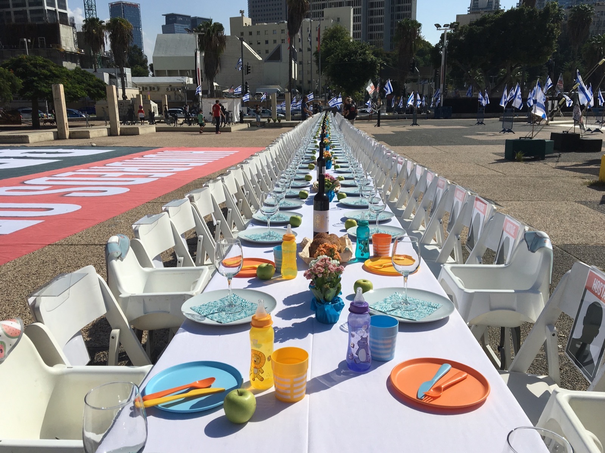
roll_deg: +1.1
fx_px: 507
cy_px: 226
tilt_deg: -13.9
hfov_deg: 61.7
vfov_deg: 48.2
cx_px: 302
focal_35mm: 29
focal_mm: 4.15
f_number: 2.2
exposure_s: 1/5495
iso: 25
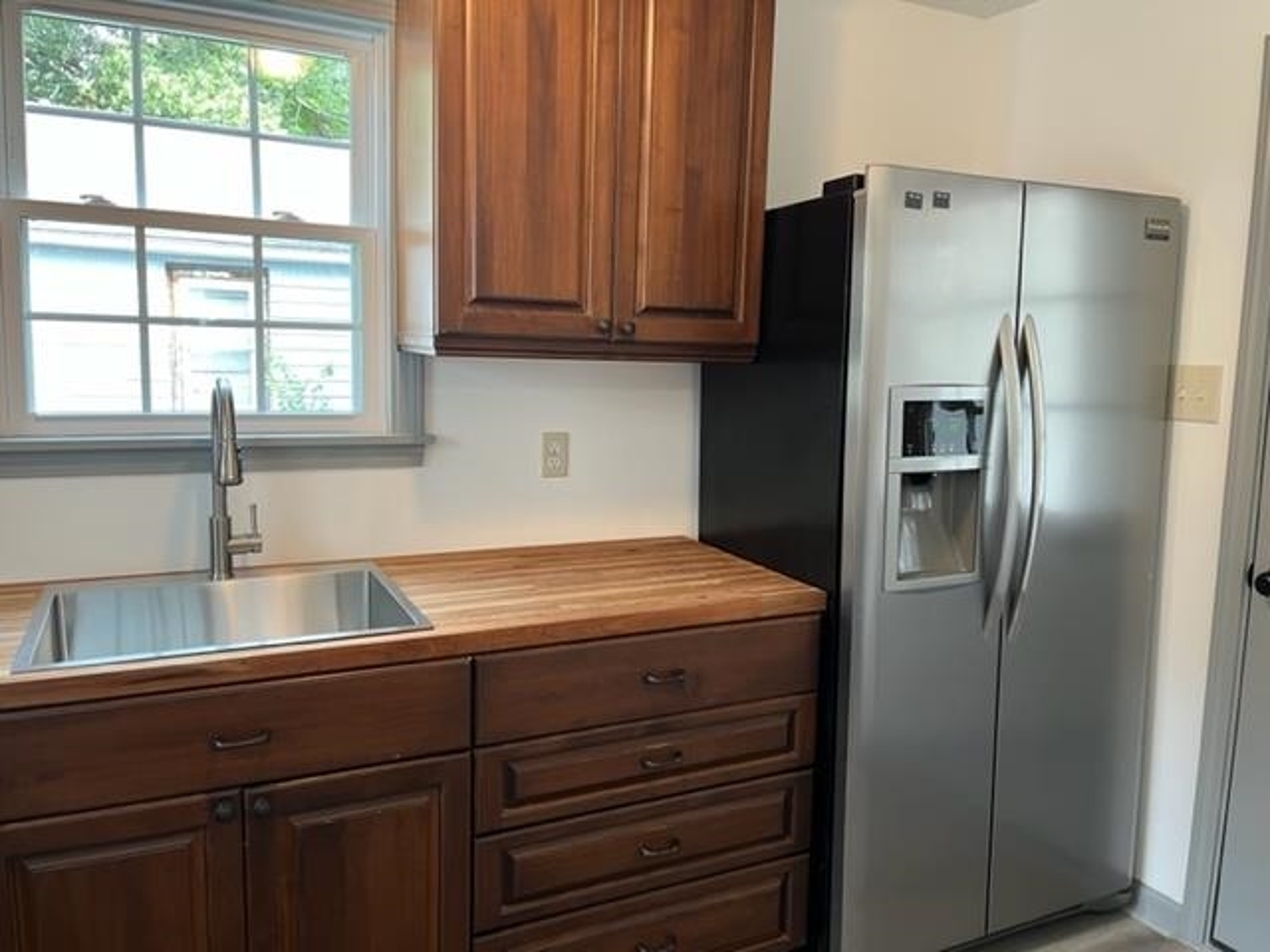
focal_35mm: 26
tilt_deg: -6.7
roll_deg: -1.1
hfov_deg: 67.3
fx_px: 954
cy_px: 476
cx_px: 635
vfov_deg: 53.1
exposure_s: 1/60
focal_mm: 5.1
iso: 80
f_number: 1.6
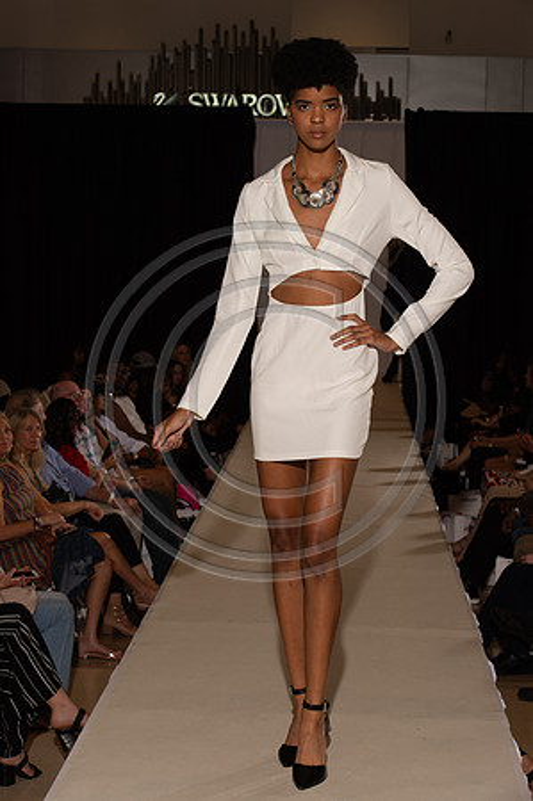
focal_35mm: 82
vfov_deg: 24.8
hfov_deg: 16.6
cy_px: 400
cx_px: 266
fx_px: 1825
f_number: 9
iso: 800
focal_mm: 82
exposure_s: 1/250
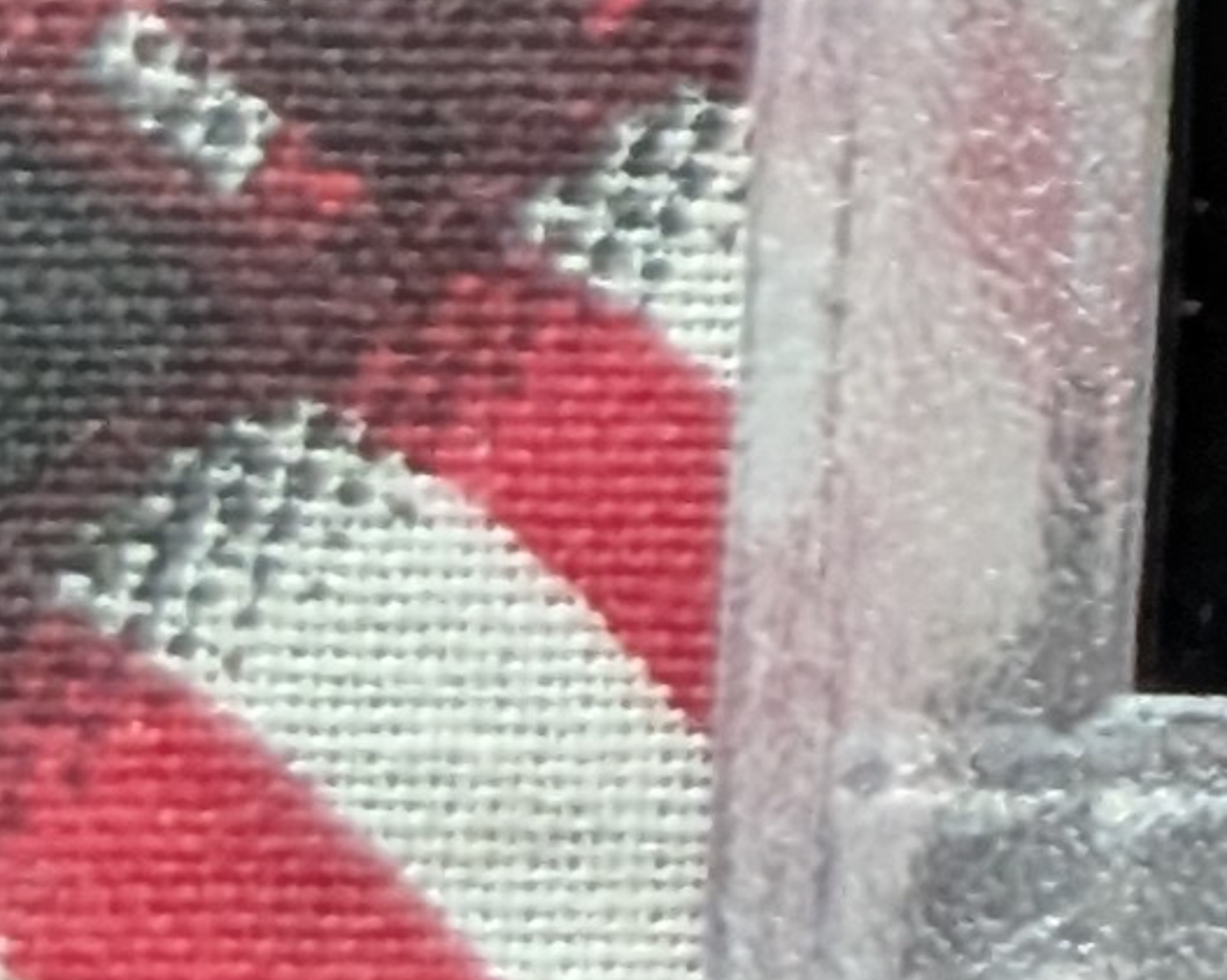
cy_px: -1331
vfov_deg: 4.1
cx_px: 4654
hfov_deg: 4.8
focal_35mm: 371
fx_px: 13465
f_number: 1.68
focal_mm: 6.9
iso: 263
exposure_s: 1/622
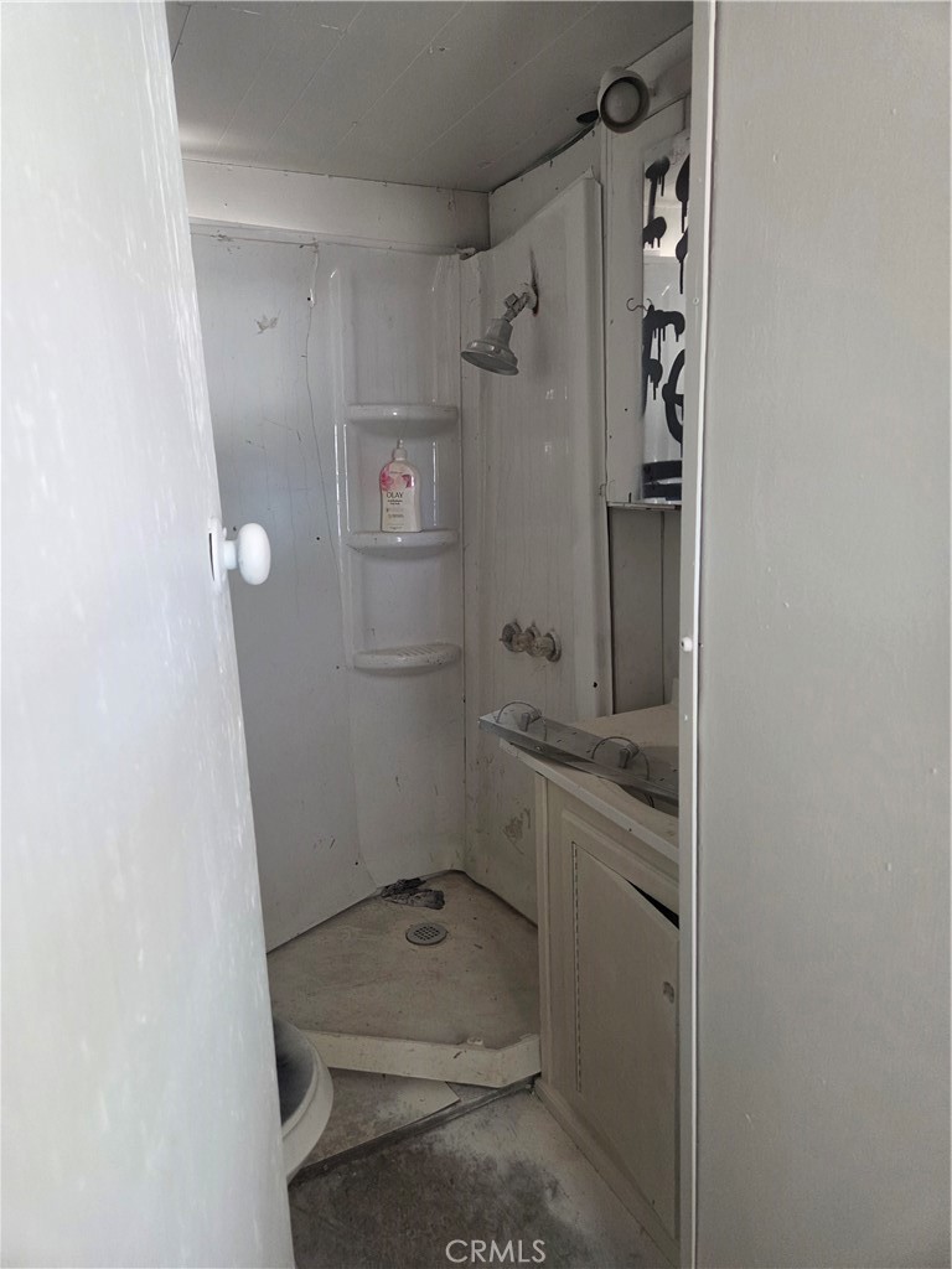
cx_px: 476
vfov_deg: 73.9
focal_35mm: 23
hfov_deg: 58.9
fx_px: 843
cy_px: 634
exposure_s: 1/120
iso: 400
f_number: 1.8
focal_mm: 5.4
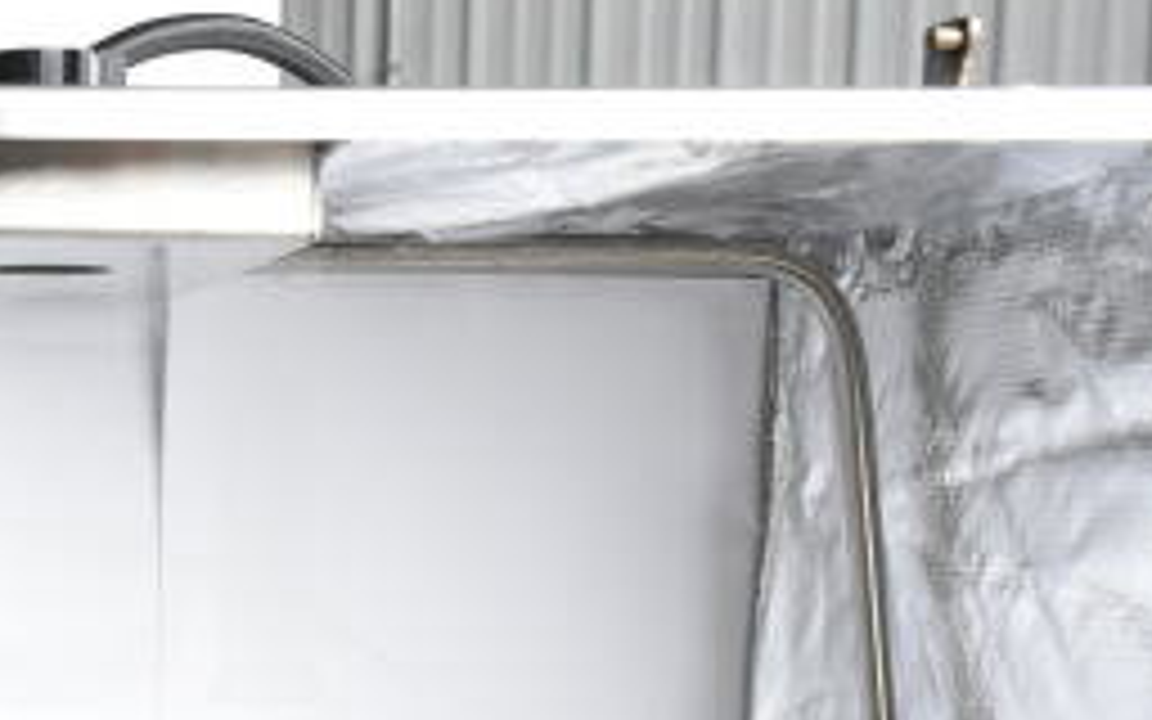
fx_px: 2292
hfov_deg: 26.3
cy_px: 605
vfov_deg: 17.7
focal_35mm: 73
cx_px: -76
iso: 1600
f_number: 7.1
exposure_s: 1/200
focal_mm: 20
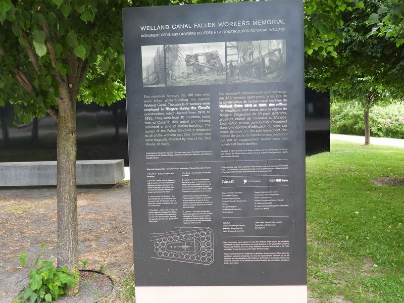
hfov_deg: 52.6
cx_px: 202
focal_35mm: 35
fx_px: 408
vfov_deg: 40.7
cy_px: 152
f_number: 3.2
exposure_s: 1/80
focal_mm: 6.3
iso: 100
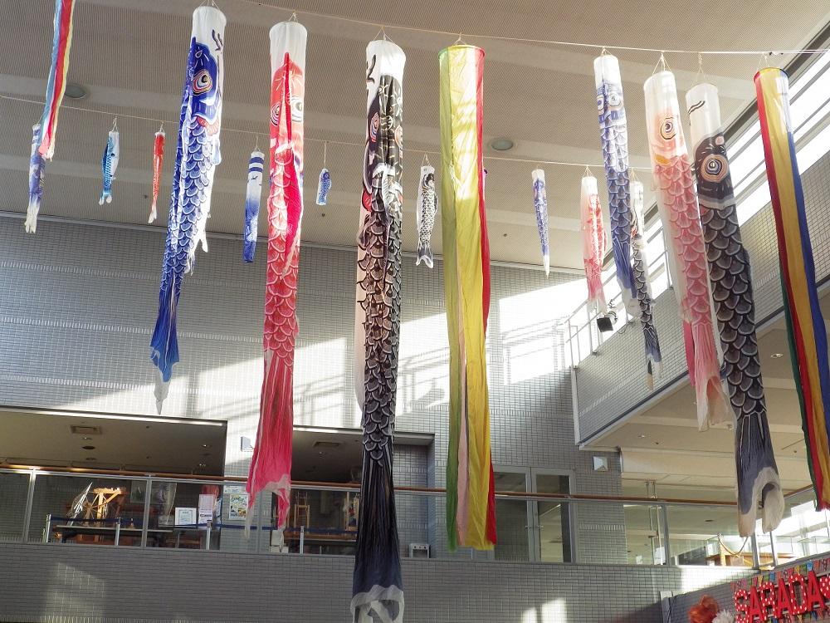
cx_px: 415
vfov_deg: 29.1
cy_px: 312
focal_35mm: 50
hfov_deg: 38.2
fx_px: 1199
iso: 200
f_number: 3.8
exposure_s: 1/25
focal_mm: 9
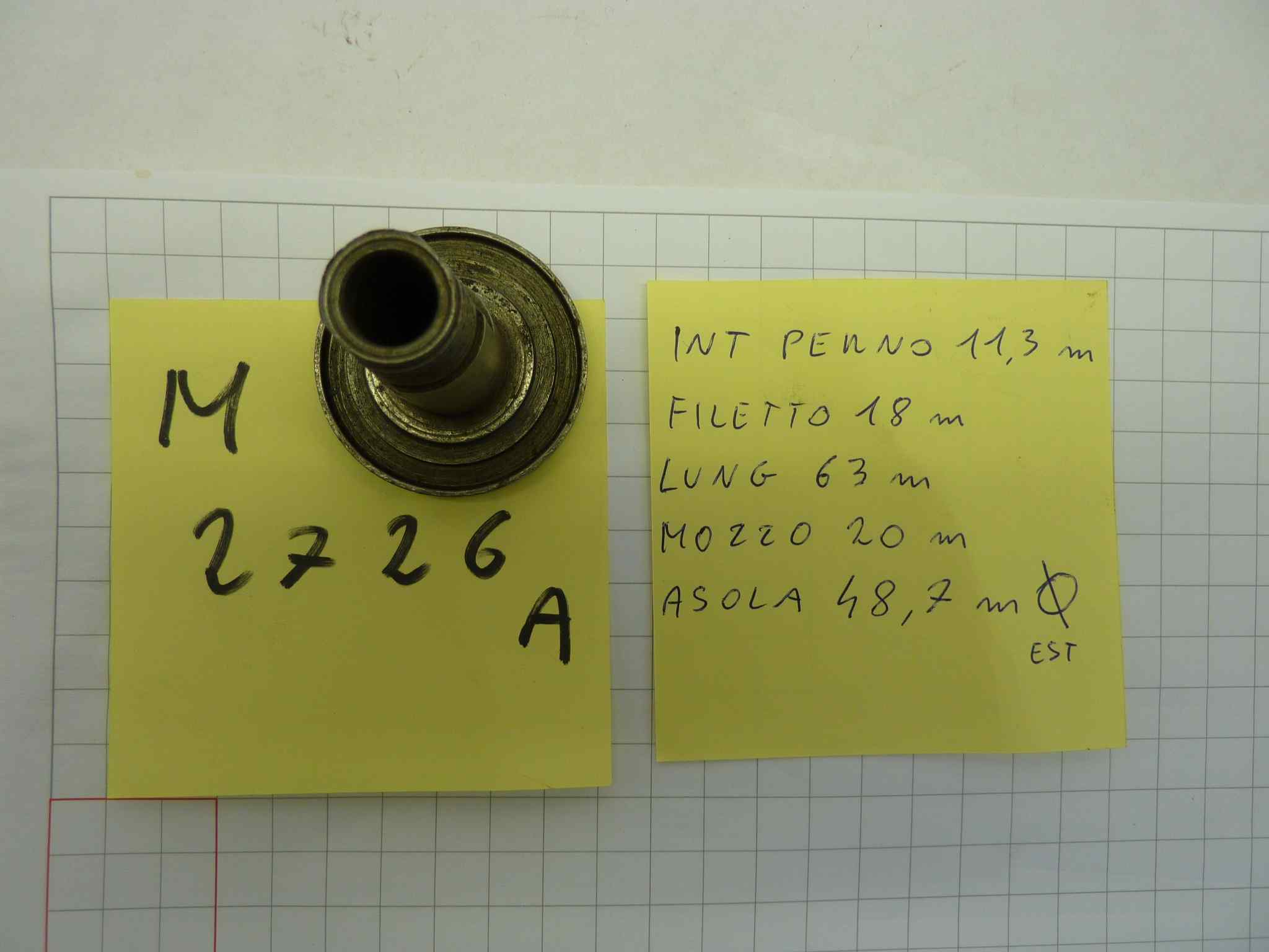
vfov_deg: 54.9
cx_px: 634
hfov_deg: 69.4
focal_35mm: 25
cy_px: 476
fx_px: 916
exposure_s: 1/40
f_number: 3.3
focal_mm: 4.1
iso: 80
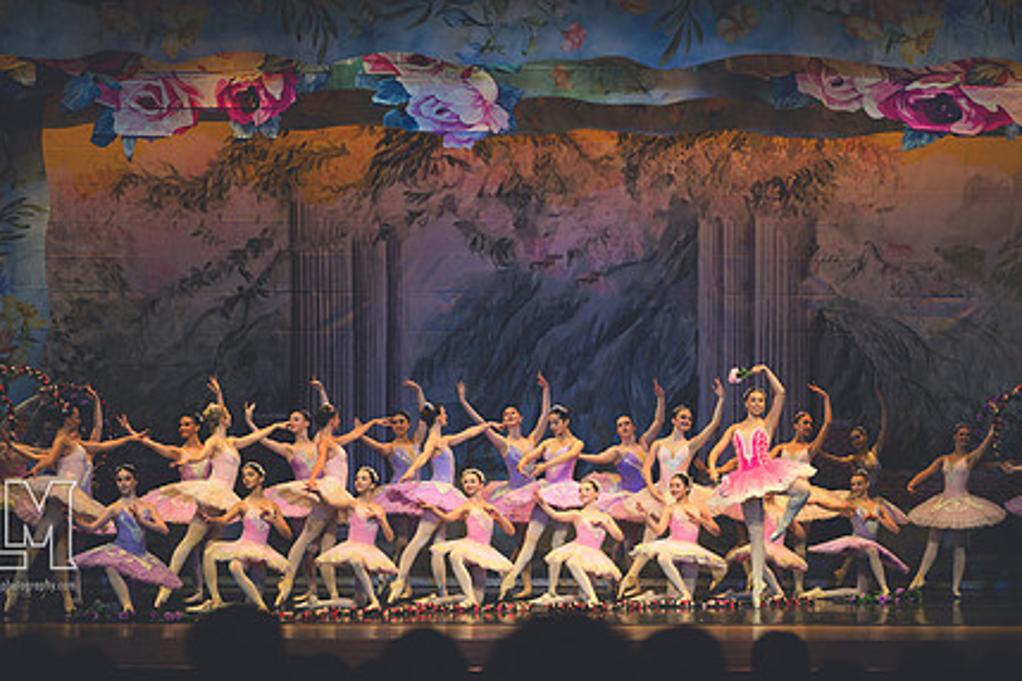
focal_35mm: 123
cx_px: 551
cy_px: 344
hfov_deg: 16.7
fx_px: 3492
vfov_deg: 11.1
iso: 560
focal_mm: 90
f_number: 2.8
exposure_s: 1/500
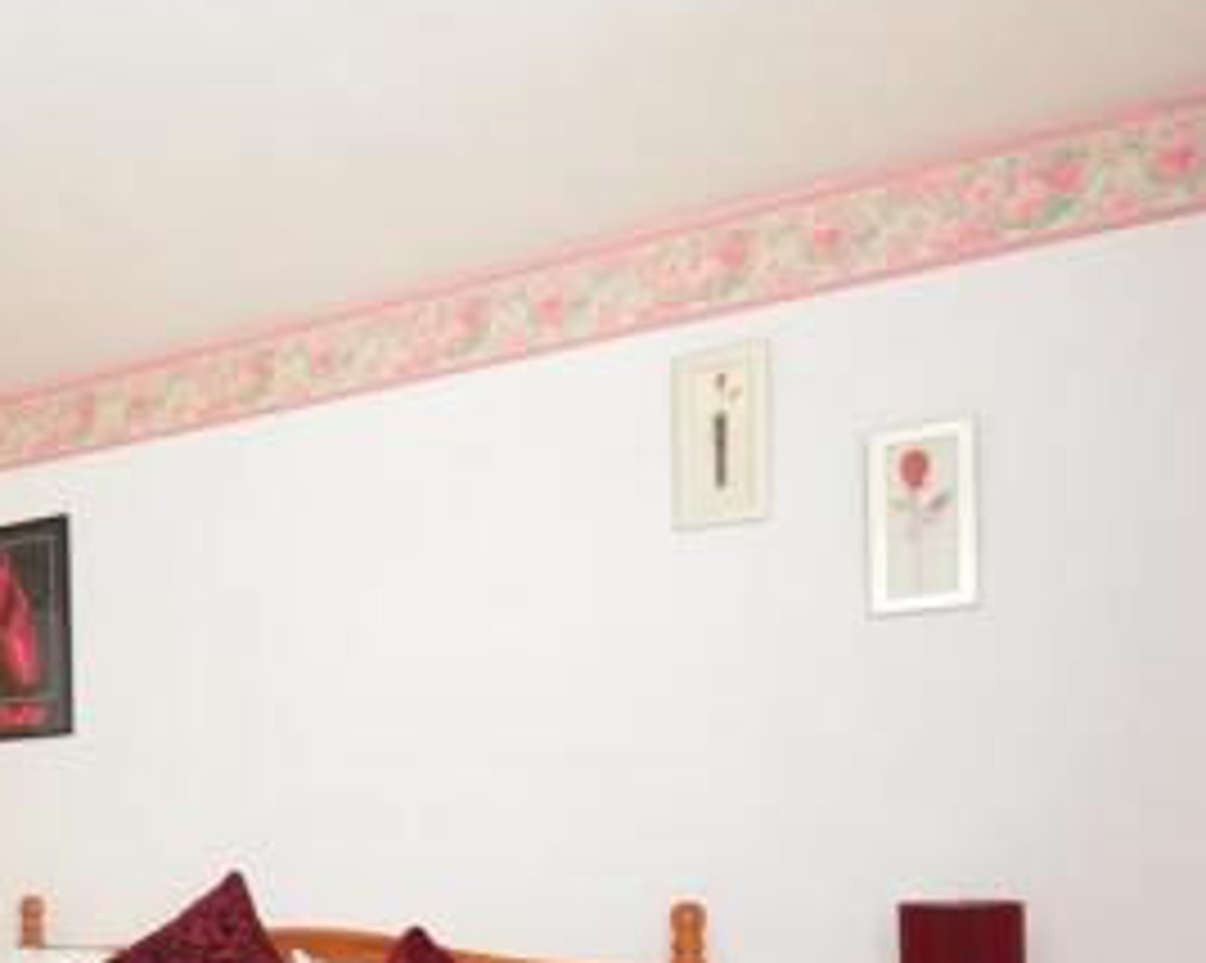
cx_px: 58
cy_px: 846
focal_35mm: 40
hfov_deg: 41.5
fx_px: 1411
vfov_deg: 35.7
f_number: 11
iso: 640
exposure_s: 1
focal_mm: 11.5
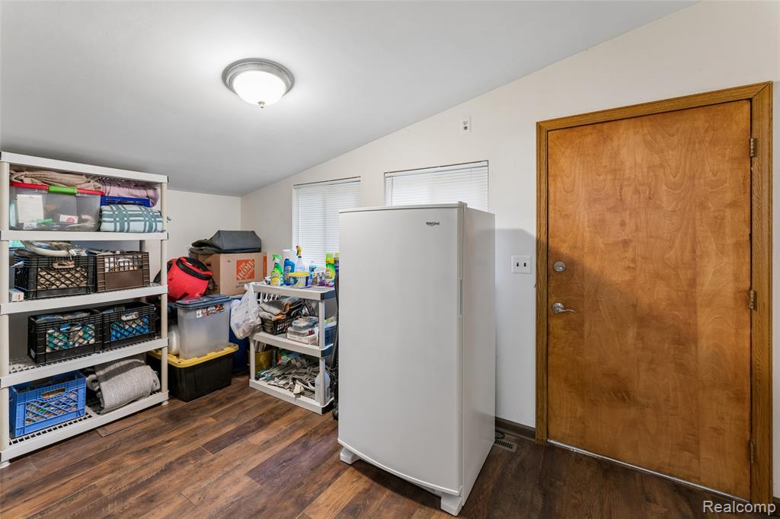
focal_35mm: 14
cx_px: 390
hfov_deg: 104.3
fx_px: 303
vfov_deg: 81.2
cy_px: 260
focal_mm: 14
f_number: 13
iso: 400
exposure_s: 1/1.25
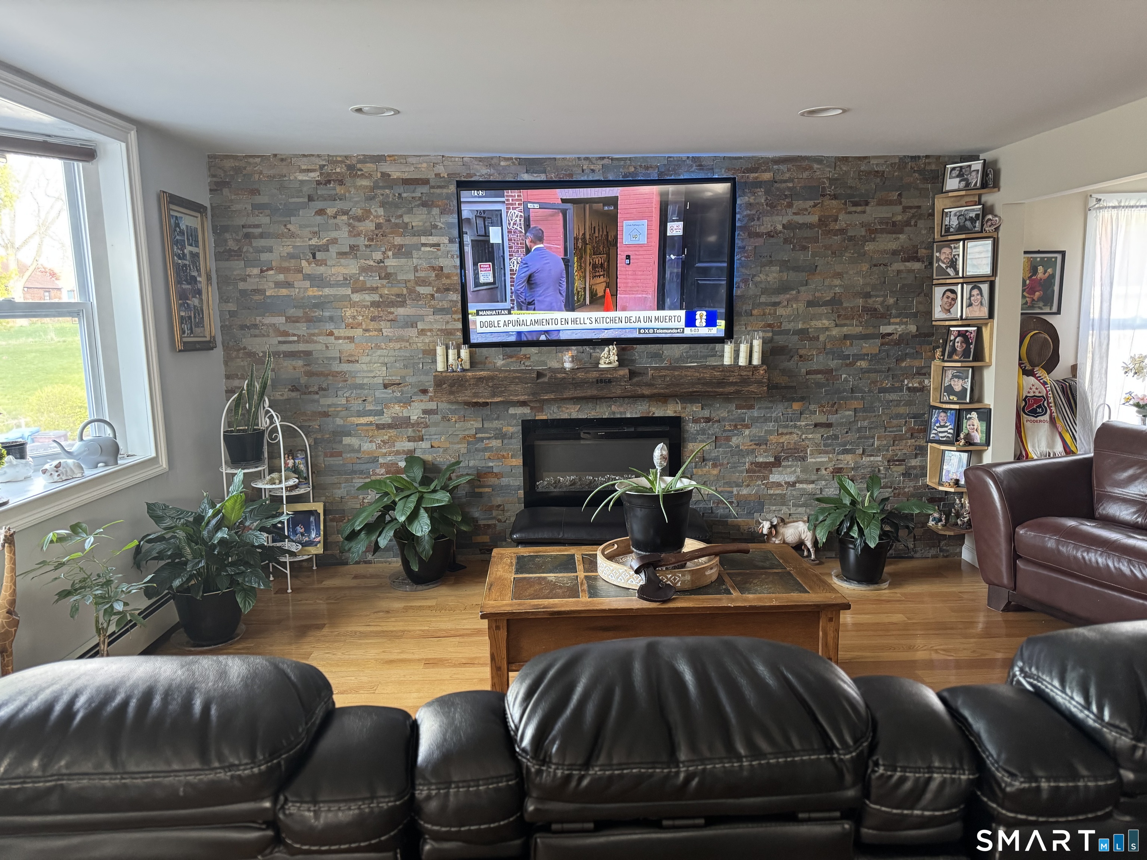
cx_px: 574
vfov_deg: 56.8
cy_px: 430
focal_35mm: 24
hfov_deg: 71.6
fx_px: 795
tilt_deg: -8.8
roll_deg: +1.0
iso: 500
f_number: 1.78
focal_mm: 6.76
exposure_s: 1/60
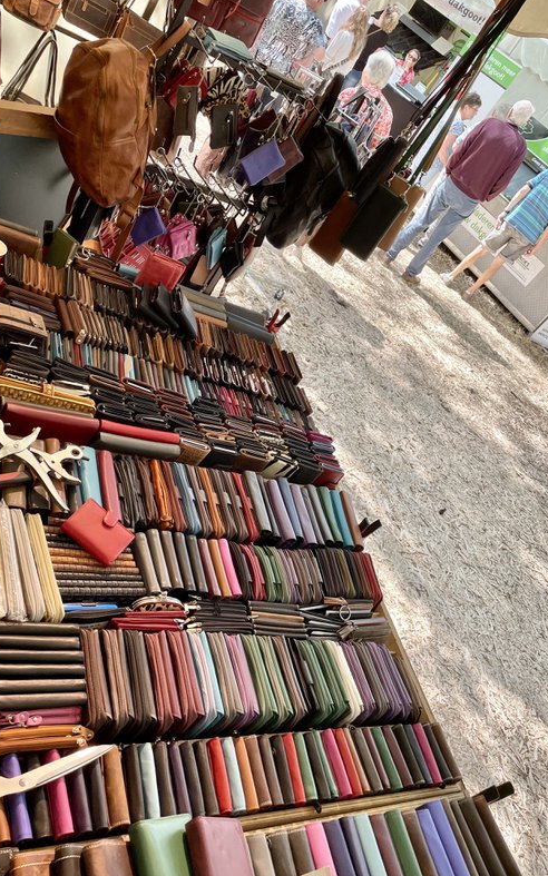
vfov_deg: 66.5
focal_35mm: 28
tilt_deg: -32.9
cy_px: 440
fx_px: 669
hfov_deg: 44.5
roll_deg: -35.9
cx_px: 264
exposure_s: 1/270
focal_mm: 4.2
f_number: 1.6
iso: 32
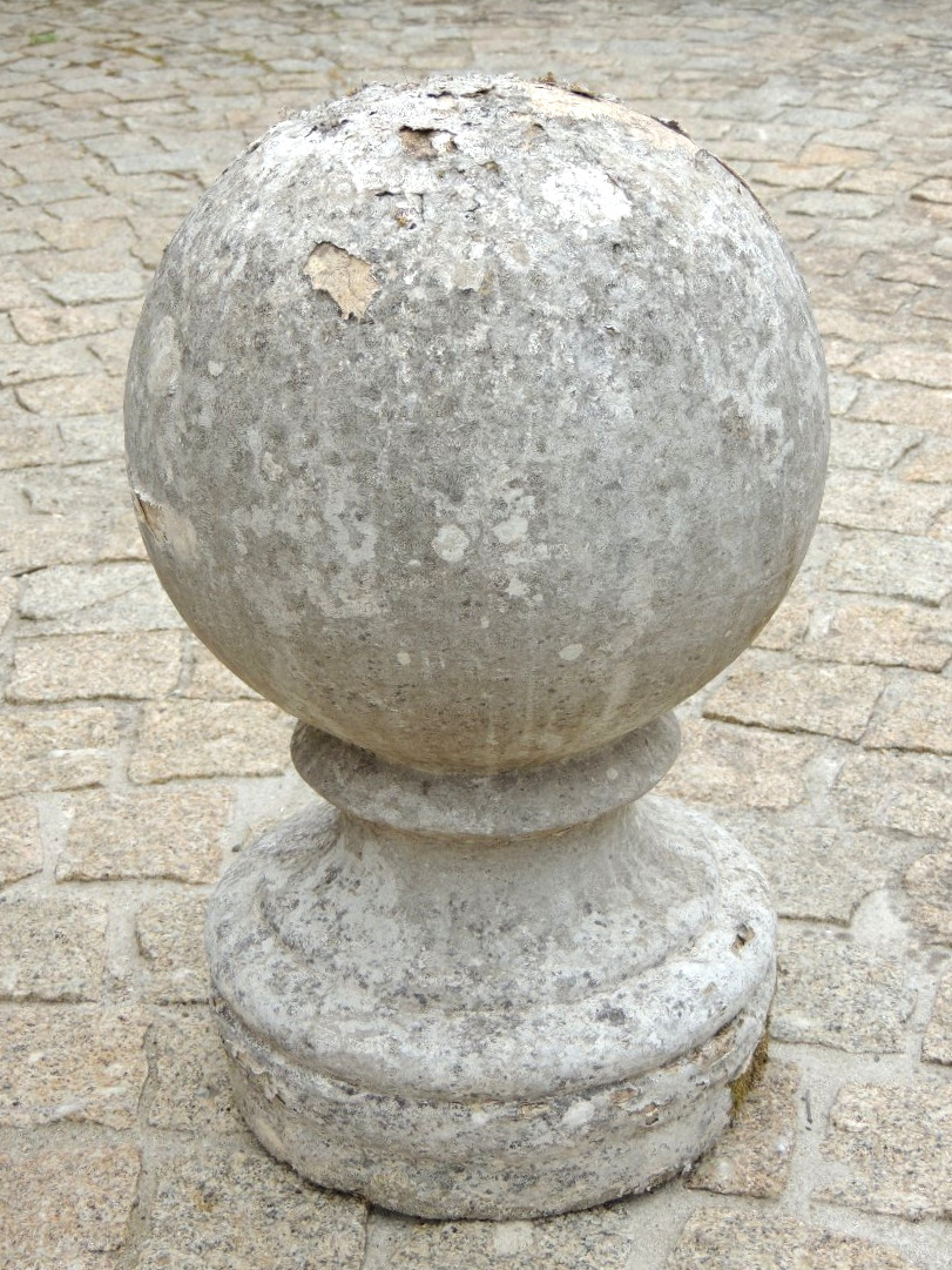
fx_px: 2236
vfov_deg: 31.7
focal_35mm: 61
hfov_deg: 24.0
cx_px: 472
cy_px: 625
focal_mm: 10.7
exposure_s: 1/400
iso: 110
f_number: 3.7
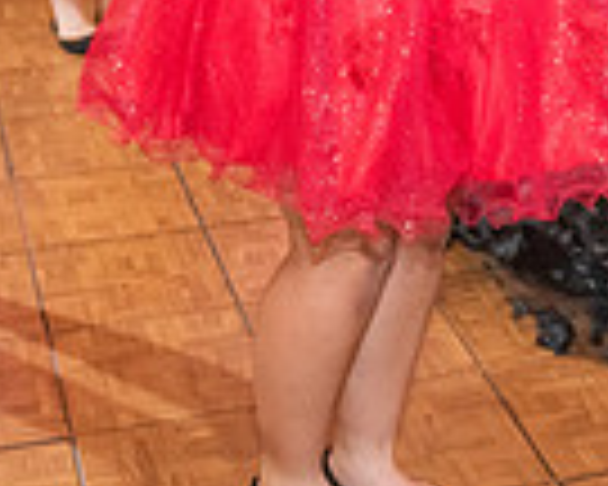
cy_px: -155
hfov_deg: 19.7
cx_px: 419
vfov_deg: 15.1
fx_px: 1745
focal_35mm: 97
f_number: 2.8
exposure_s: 1/160
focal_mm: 24
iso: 1250
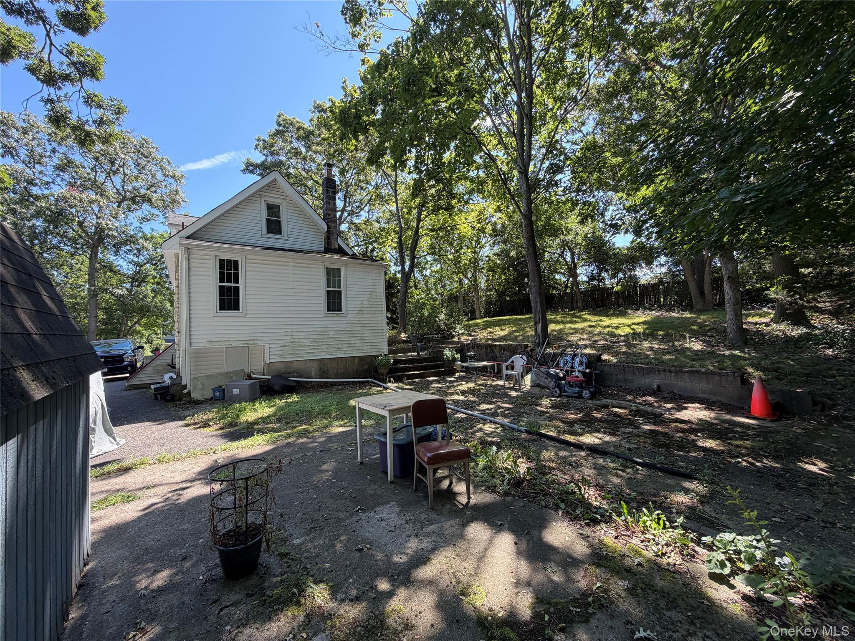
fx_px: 346
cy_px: 320
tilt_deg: +1.8
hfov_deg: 102.1
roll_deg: +2.4
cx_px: 428
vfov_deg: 85.7
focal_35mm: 14
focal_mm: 2.22
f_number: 2.2
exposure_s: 1/163
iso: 64
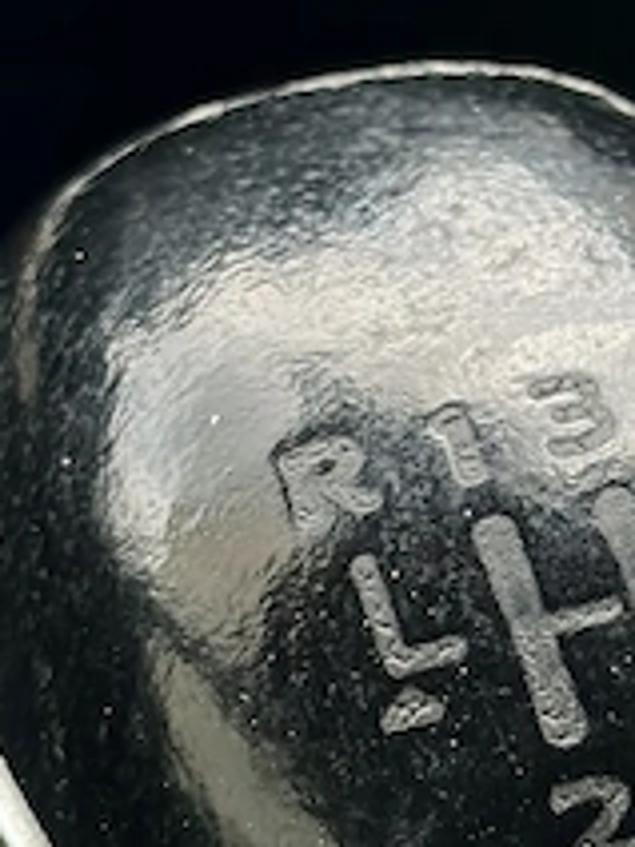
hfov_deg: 8.2
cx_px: 559
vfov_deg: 10.9
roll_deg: -3.7
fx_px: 4427
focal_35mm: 181
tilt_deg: -36.8
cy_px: 416
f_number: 1.78
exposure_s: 1/151
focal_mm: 6.86
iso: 80
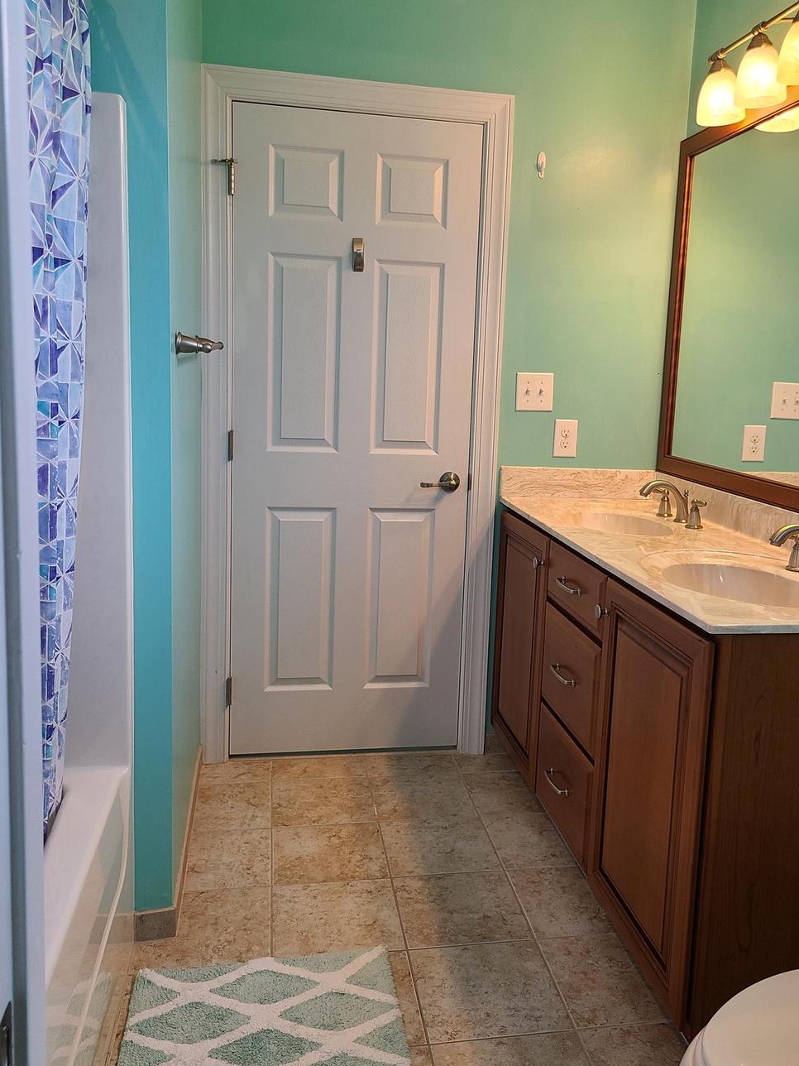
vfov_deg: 58.3
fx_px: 954
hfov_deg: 45.3
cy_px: 503
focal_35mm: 31
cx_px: 469
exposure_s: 1/60
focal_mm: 5.4
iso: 80
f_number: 1.8
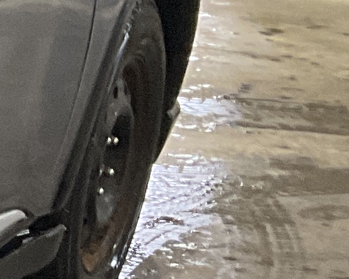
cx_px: -922
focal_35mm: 221
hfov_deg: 7.1
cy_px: 210
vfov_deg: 7.0
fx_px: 2283
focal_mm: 3
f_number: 1.8
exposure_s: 1/60
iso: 100
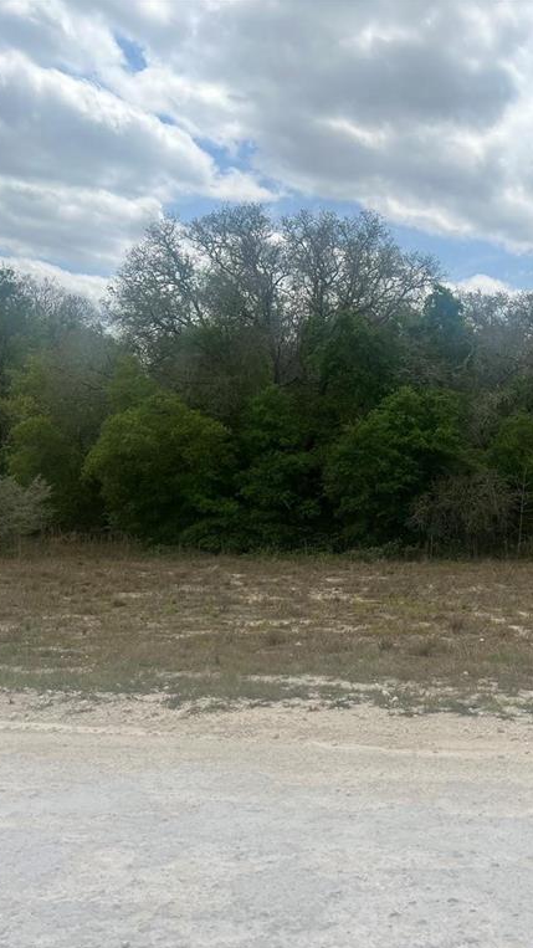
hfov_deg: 29.1
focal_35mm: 38
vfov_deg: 52.8
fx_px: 955
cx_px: 538
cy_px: 475
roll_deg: -2.4
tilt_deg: -1.3
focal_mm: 5.7
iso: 50
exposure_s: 1/6993
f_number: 1.5
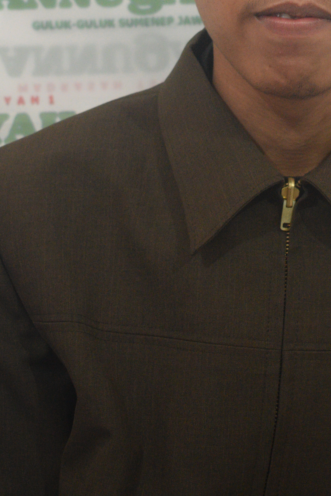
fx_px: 1380
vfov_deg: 19.7
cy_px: -10
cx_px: 283
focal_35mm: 100
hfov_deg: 13.6
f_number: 4.2
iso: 2200
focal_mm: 31
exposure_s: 1/25
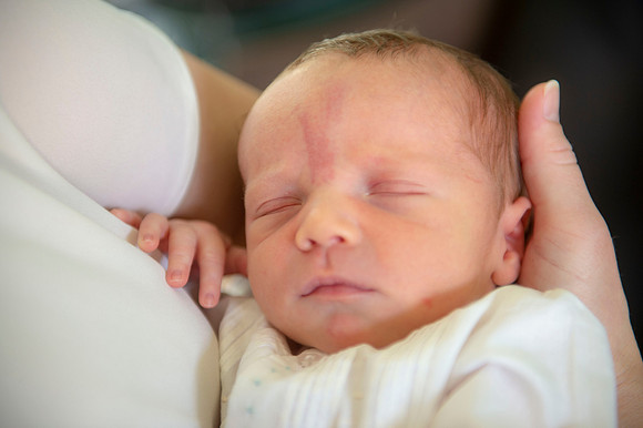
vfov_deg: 19.4
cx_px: 322
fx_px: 1250
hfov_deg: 28.9
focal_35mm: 70
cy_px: 214
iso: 320
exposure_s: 1/160
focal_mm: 70
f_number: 2.8
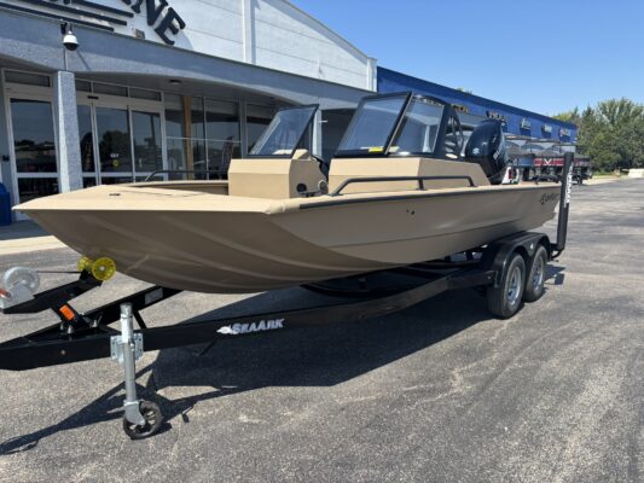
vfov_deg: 53.1
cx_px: 322
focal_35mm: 26
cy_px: 242
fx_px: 484
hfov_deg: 67.3
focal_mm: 5.96
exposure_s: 1/1695
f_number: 1.6
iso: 50
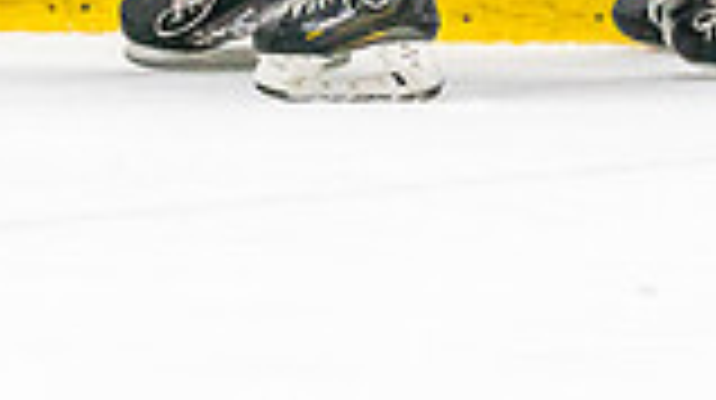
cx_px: 169
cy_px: -319
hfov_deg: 1.6
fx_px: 24880
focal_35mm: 1312
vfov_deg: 0.9
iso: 3200
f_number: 2.8
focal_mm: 187
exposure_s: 1/1250
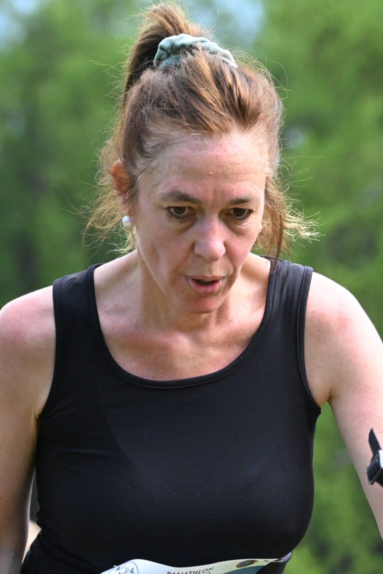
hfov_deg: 5.1
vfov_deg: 7.6
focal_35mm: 270
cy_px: 287
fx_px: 4308
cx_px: 192
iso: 8000
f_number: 7.6
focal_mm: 180
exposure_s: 1/3200
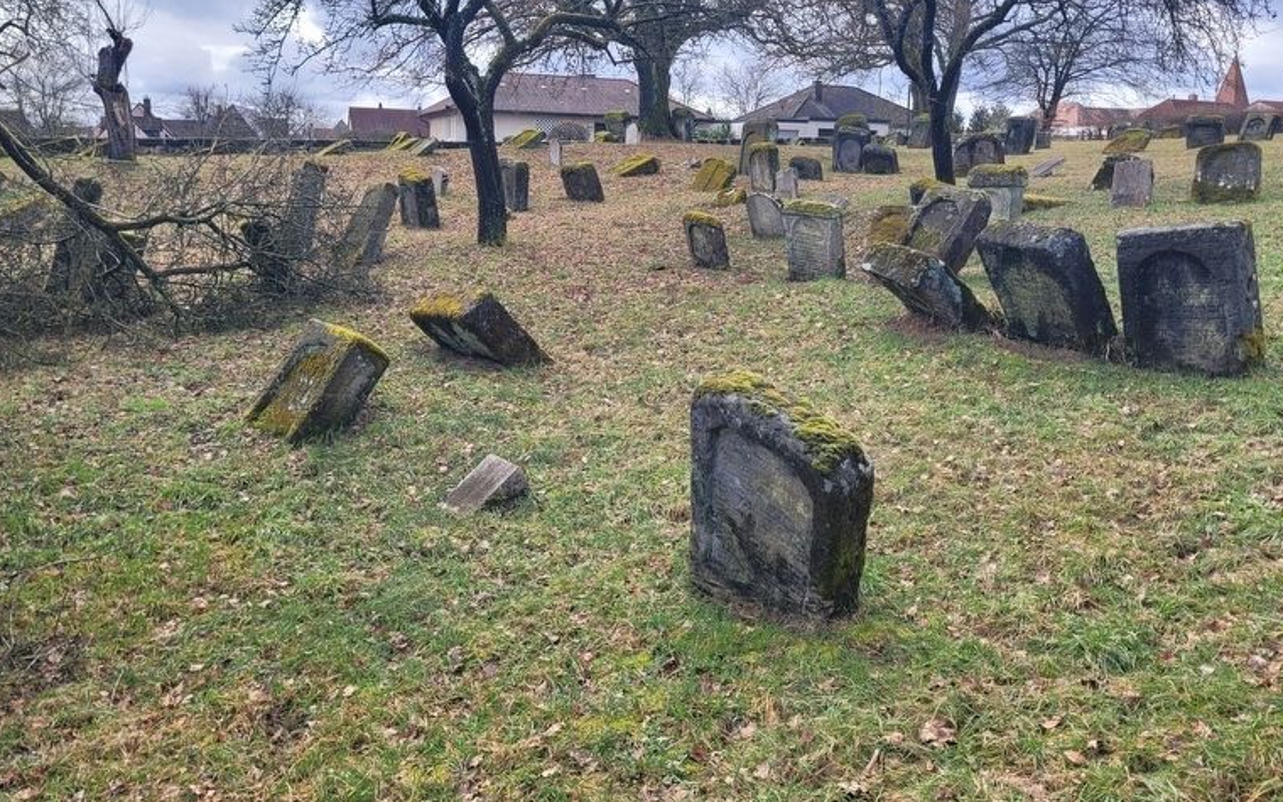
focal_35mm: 29
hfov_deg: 64.6
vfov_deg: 42.8
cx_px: 631
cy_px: 301
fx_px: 1014
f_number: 1.8
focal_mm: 5.4
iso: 40
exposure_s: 1/609
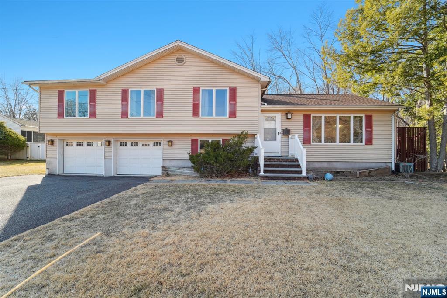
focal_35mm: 14
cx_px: 224
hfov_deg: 104.3
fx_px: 174
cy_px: 149
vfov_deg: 81.2
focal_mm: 14
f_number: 8
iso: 400
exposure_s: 1/250
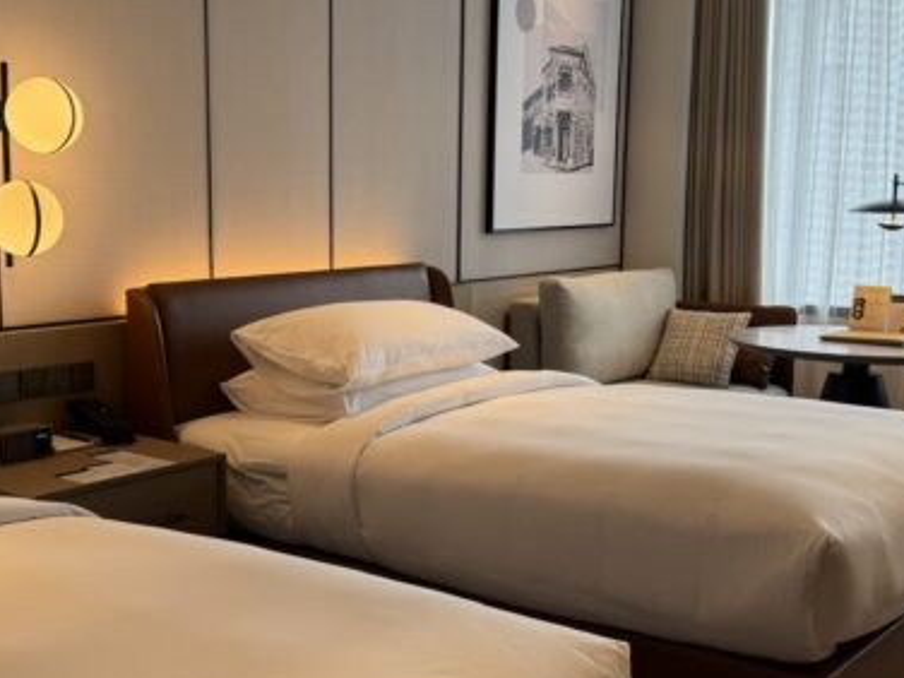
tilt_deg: -9.0
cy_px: 363
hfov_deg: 38.8
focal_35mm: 49
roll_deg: -1.5
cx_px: 382
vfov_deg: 29.7
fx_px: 1280
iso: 80
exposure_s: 1/100
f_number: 1.78
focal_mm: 6.76
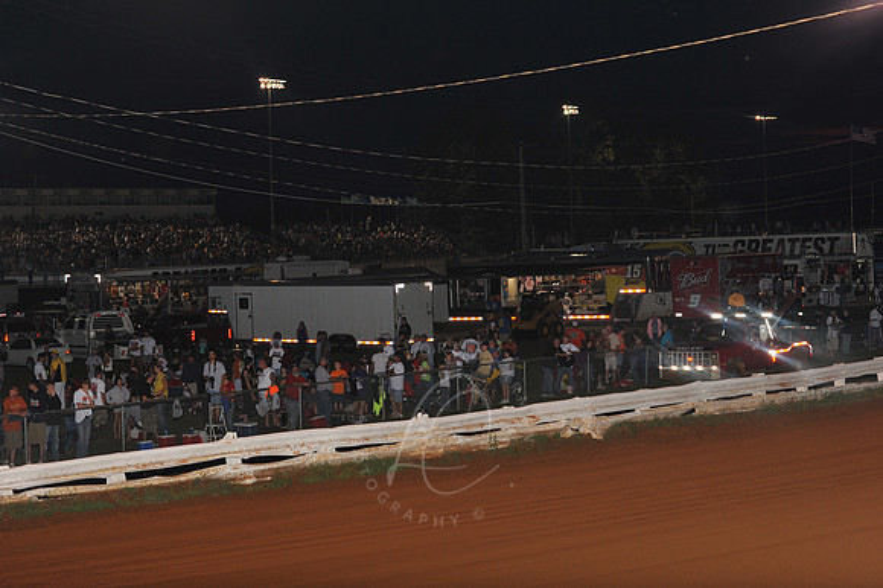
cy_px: 294
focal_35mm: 80
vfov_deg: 17.0
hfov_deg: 25.4
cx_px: 442
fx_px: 1961
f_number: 7.1
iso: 1250
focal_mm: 80
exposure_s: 1/320
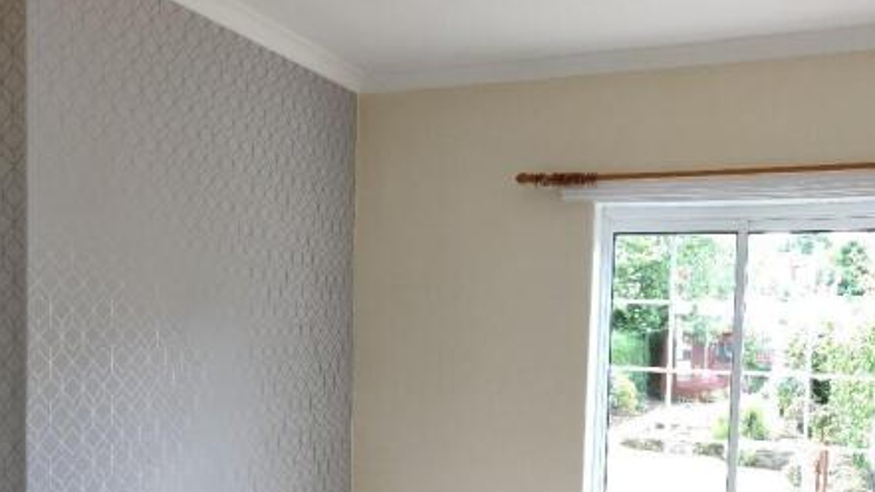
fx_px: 835
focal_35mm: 36
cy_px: 368
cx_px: 382
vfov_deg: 32.2
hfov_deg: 55.1
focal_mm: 4.25
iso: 200
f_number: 1.7
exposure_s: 1/50
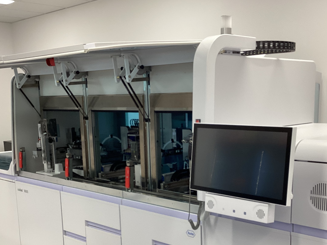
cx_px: 192
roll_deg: +1.2
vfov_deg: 30.4
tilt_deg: -10.2
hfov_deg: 40.3
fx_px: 444
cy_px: 179
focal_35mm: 47
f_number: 2.4
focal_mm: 3.3
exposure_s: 1/60
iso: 80
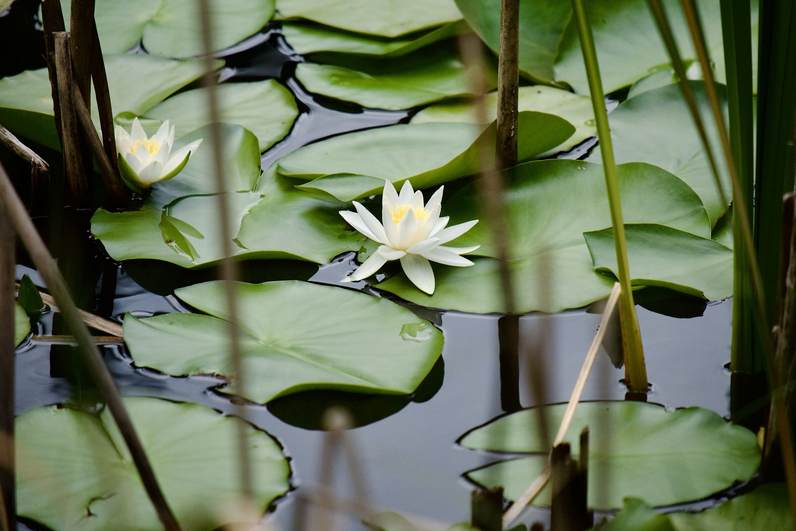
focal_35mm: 300
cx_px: 398
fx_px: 6633
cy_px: 266
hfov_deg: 6.9
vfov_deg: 4.6
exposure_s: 1/1500
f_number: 4.8
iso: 800
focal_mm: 200
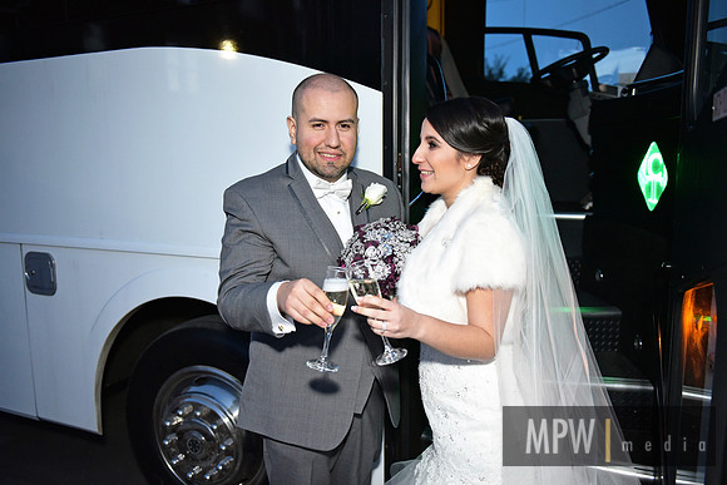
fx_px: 626
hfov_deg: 60.3
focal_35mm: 31
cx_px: 364
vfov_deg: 42.3
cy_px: 242
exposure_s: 1/125
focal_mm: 31
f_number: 2.8
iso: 2000
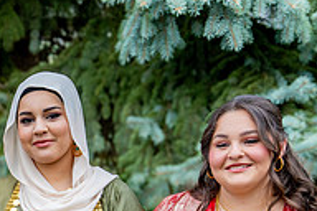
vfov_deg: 12.5
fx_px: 933
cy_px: 270
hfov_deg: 18.3
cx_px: -56
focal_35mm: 106
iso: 320
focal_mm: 35
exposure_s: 1/200
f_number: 7.1
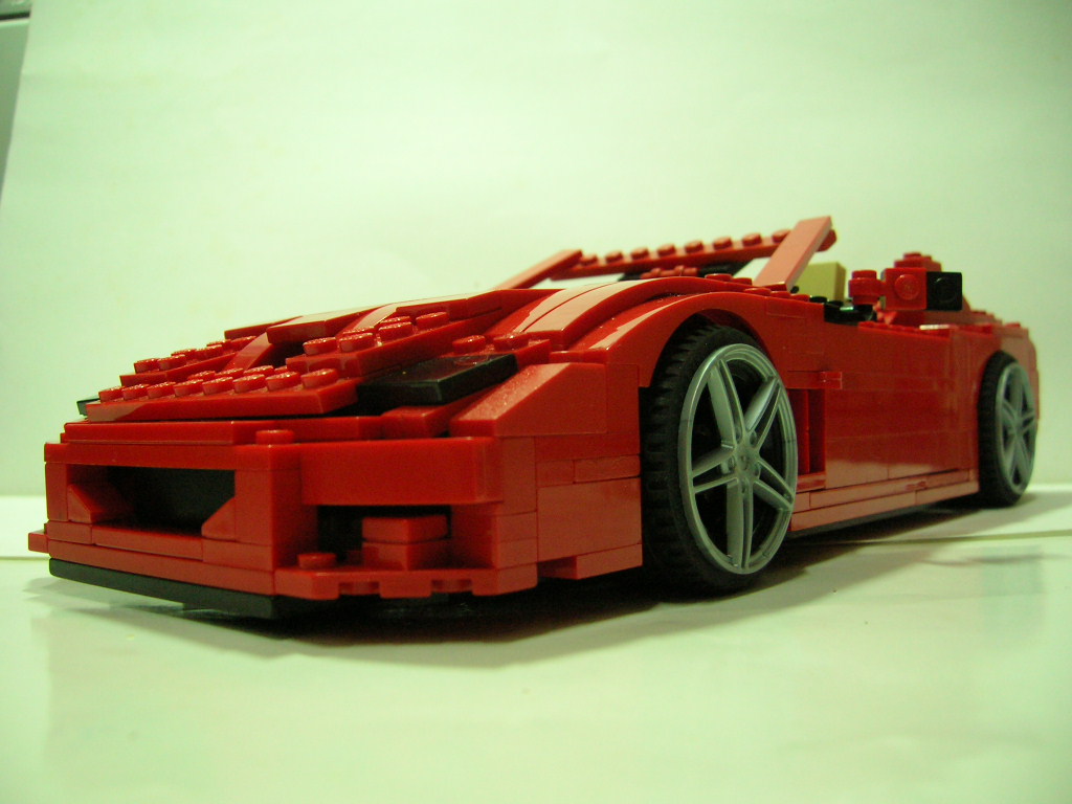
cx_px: 536
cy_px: 402
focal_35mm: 34
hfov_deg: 54.0
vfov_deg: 41.8
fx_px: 1053
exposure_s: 1/4.5
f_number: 2.9
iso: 152
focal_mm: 5.7
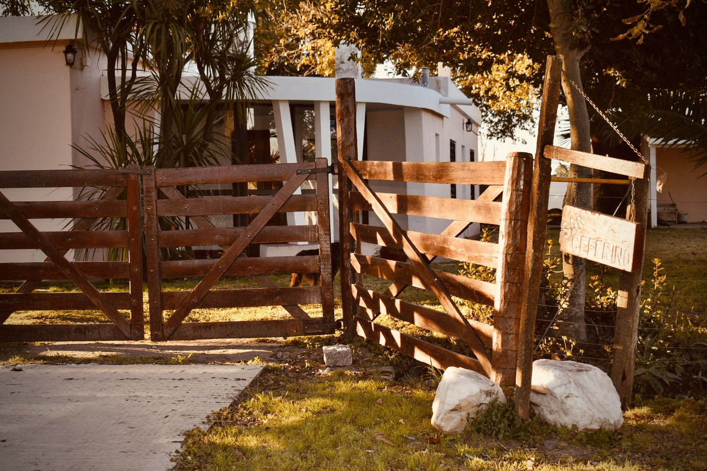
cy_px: 236
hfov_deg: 28.1
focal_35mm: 72
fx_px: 1414
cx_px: 354
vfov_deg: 18.9
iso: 100
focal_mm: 48
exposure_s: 1/125
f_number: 5.6
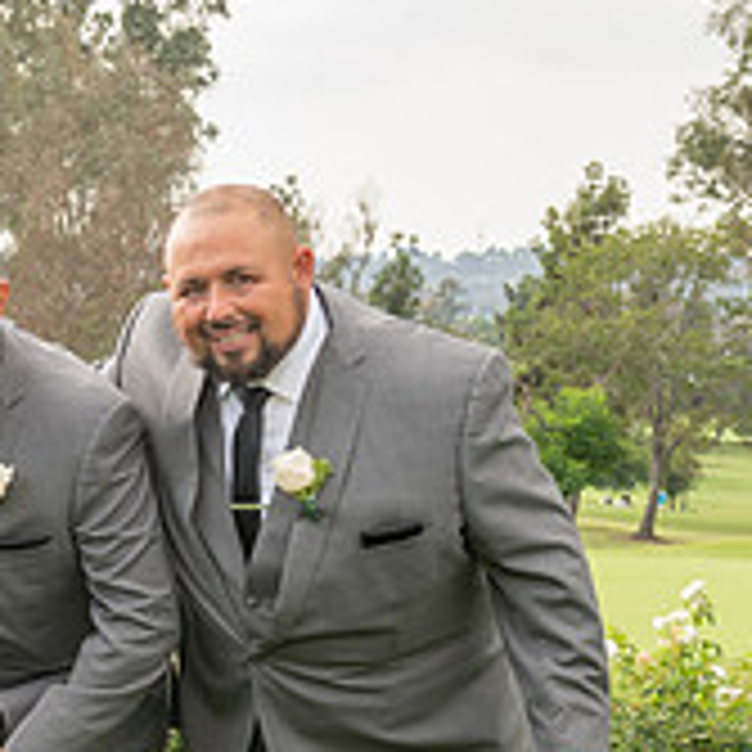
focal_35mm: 124
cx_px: -423
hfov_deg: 13.2
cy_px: 669
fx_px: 3048
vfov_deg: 13.9
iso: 200
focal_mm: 42
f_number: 6.3
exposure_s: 1/200
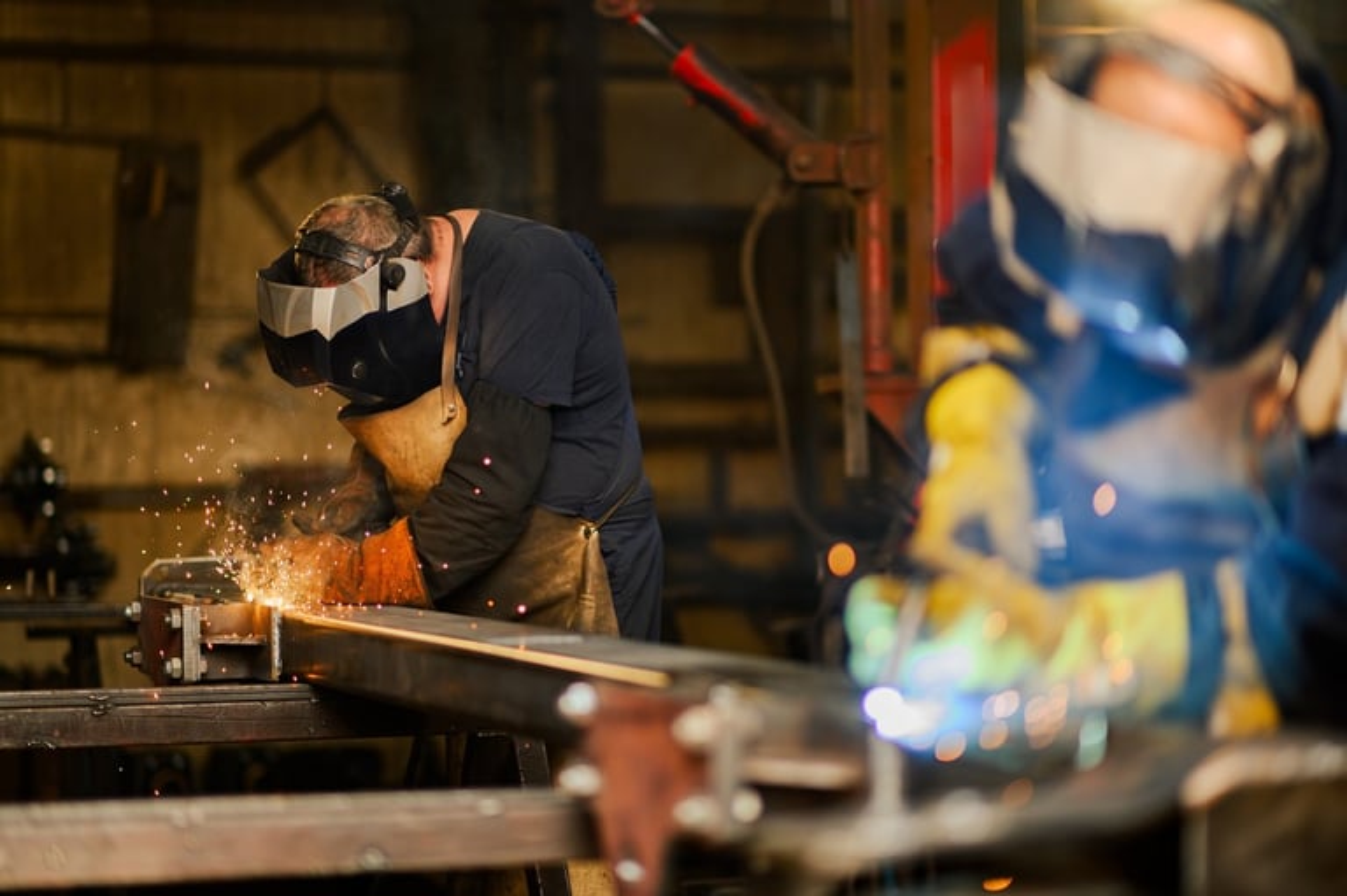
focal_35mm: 85
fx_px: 3178
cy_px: 448
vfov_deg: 16.1
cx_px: 674
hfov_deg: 23.9
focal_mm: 85
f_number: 1.4
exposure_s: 1/800
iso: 320
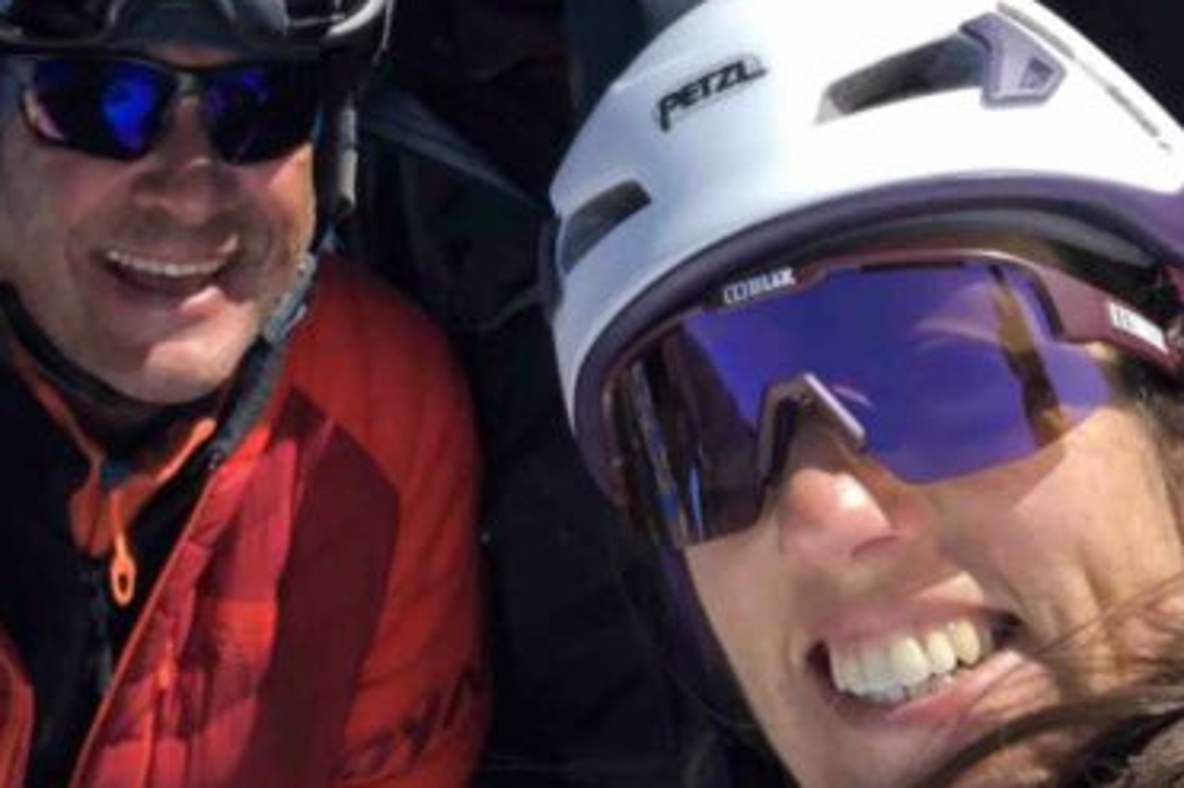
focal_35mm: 69
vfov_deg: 18.9
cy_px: -91
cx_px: 294
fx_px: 2268
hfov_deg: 28.8
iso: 20
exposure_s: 1/842
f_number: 2.2
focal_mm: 2.87
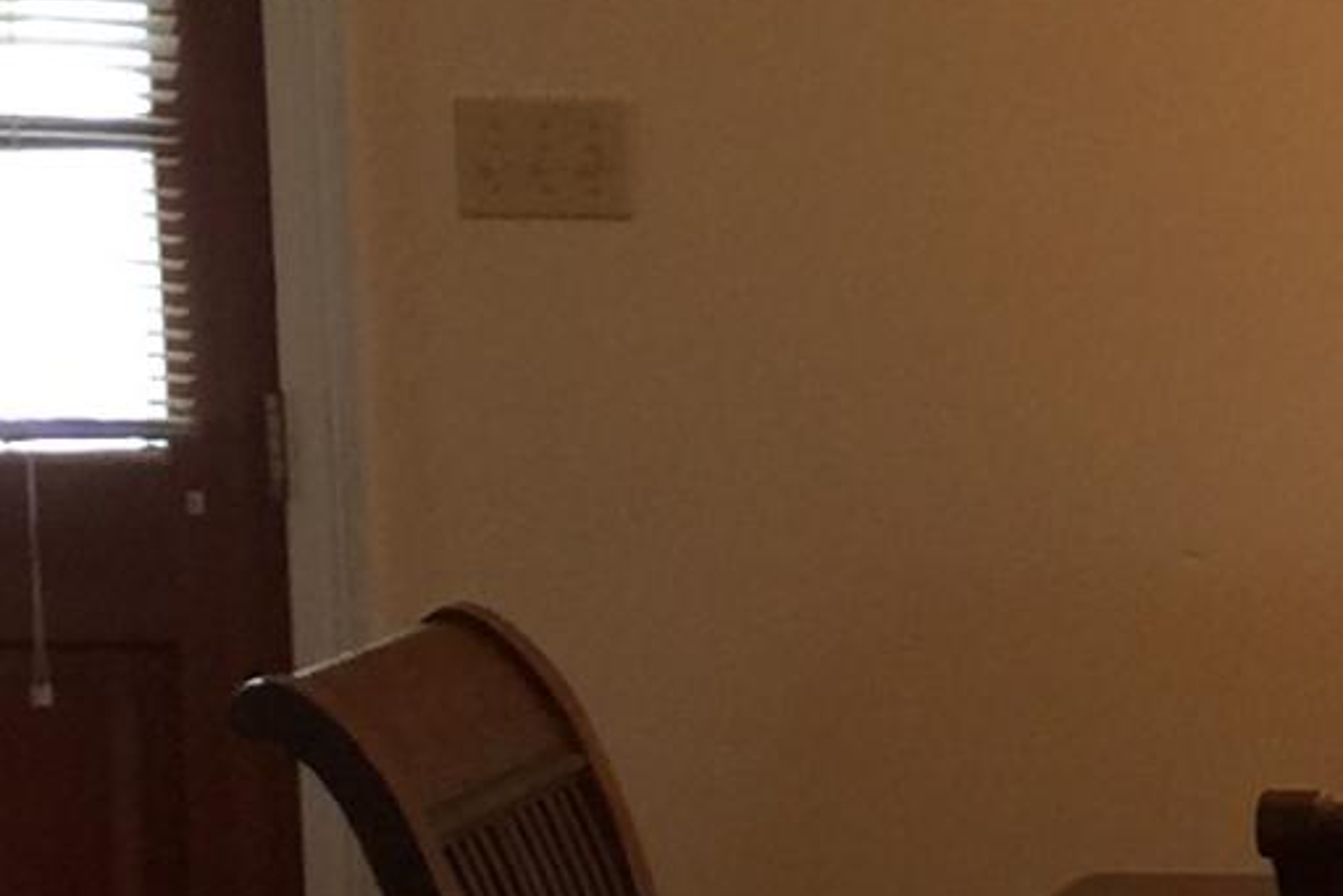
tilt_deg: -8.2
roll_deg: -1.3
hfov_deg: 10.7
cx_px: 2639
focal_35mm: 177
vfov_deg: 7.8
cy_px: 709
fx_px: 6605
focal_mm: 4.15
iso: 40
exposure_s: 1/30
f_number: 2.2
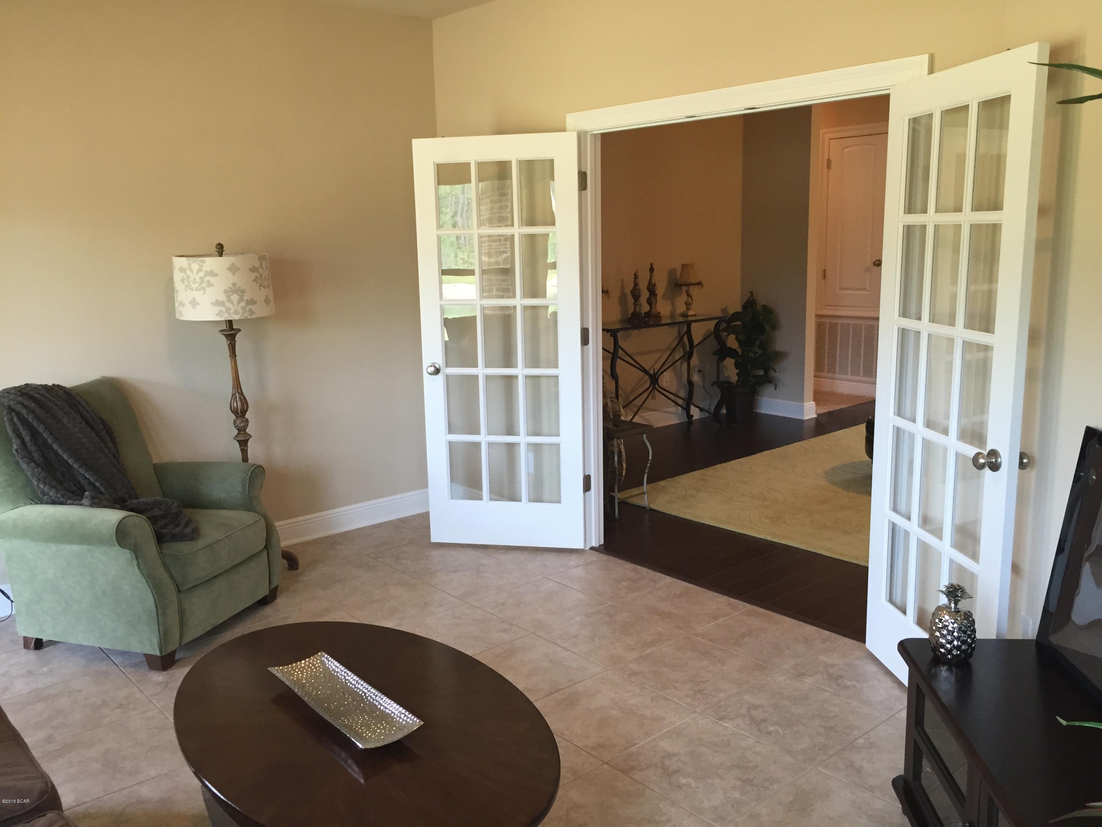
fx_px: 923
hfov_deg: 61.7
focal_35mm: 29
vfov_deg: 48.2
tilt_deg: -8.9
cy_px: 414
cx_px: 551
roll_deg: +0.4
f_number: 2.2
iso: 100
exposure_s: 1/30
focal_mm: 4.15
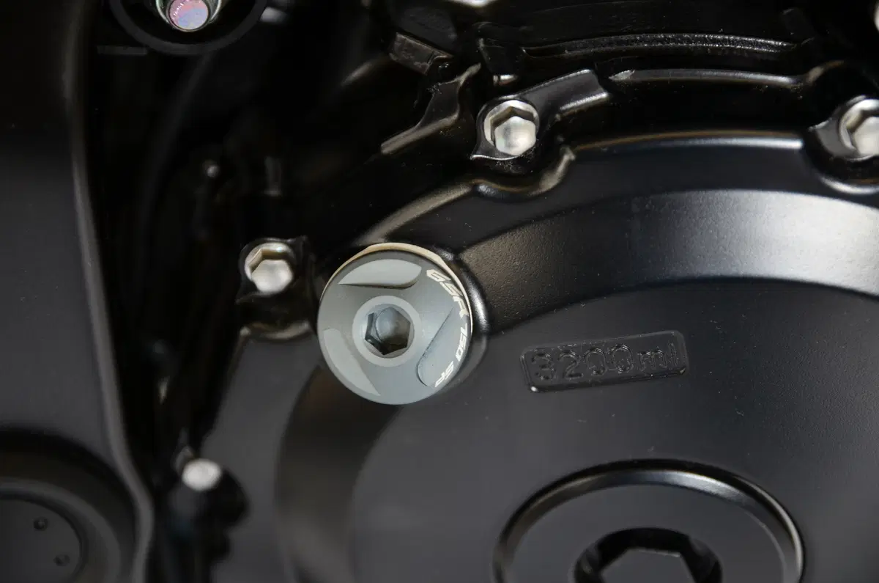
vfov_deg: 18.1
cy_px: 292
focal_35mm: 75
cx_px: 440
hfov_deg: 27.0
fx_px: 1828
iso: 400
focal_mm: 50
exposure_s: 1/100
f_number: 2.8
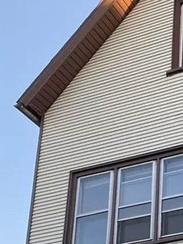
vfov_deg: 22.0
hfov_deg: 16.6
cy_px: 270
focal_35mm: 84
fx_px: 592
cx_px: 240
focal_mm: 4.25
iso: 32
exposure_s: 1/128
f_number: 1.8
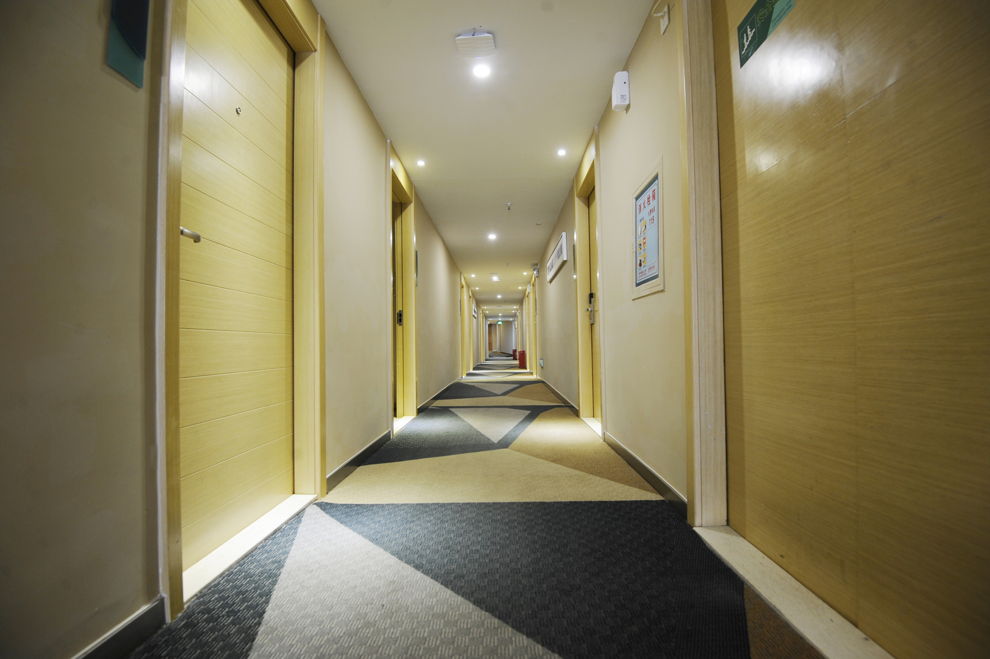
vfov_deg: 73.7
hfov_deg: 96.8
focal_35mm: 16
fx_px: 440
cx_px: 495
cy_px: 330
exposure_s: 1/3
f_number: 5.6
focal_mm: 16
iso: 500
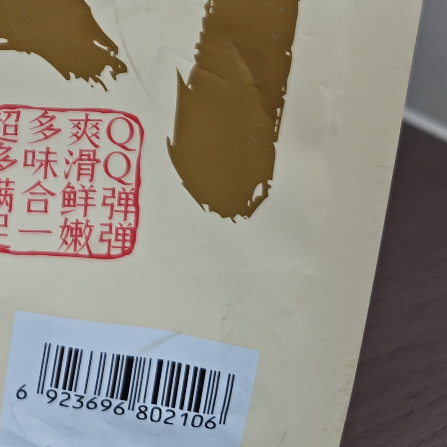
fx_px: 1140
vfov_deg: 19.6
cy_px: -201
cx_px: -128
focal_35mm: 78
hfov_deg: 20.4
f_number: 1.6
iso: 320
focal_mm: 6.06
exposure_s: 1/202
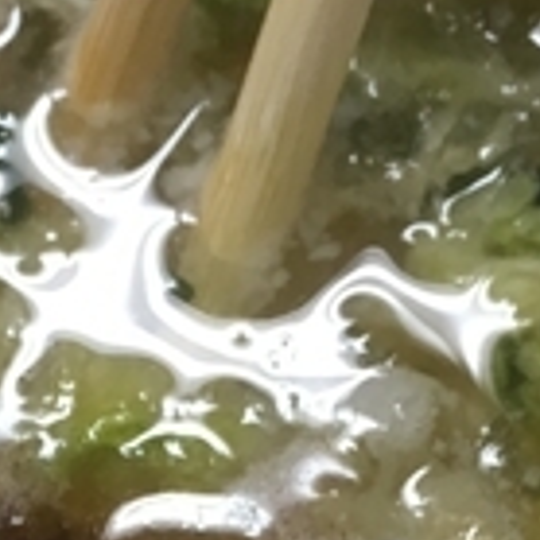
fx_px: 2594
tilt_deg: -70.7
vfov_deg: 11.0
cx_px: -113
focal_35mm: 147
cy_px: 1022
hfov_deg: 11.6
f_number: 2.2
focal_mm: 4.15
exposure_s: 1/30
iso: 80
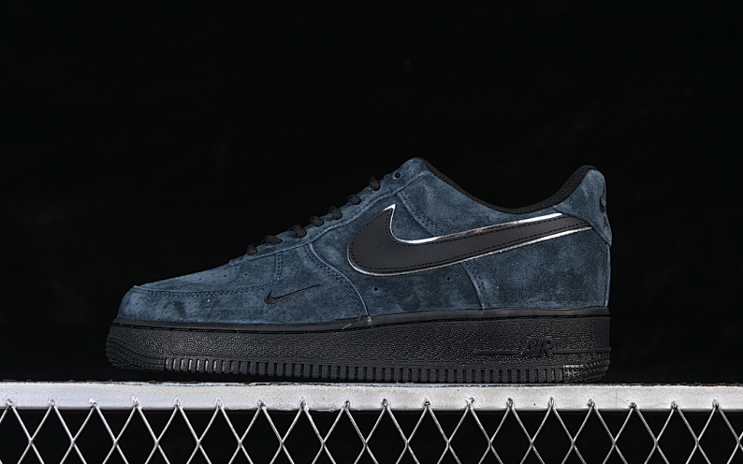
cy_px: 228
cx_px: 373
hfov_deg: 26.8
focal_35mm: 77
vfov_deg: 16.9
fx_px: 1559
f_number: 6.3
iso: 160
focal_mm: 50
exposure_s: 1/60
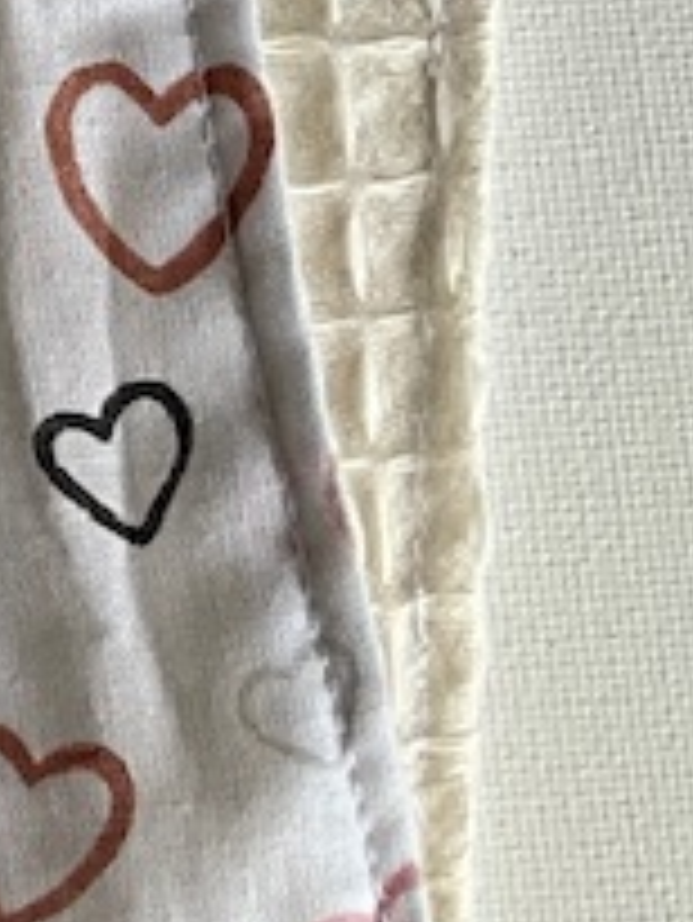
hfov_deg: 7.4
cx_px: -1215
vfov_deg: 10.4
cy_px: -607
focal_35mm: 181
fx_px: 4826
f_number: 1.8
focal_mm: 3
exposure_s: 1/367
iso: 25
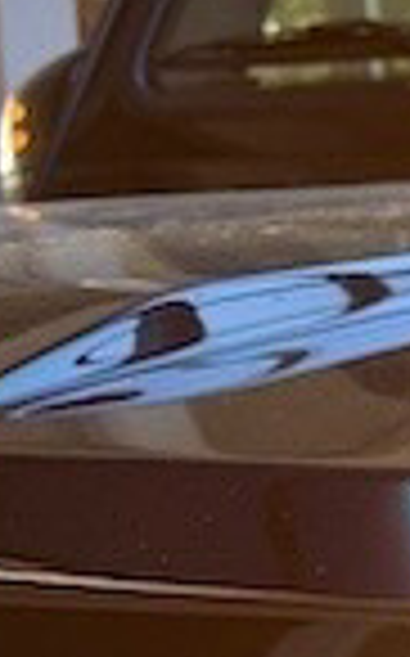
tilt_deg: -8.8
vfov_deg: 16.8
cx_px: 1077
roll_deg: +1.5
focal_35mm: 122
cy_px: 650
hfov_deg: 9.3
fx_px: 2185
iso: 160
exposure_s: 1/95
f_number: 1.78
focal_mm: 6.76
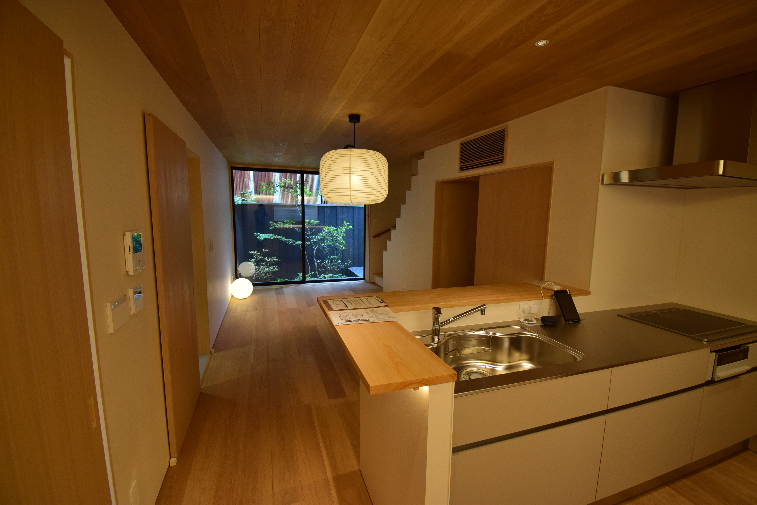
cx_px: 378
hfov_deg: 100.4
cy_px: 252
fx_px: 315
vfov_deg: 77.4
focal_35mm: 15
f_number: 6.7
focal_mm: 10
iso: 400
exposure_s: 1/60
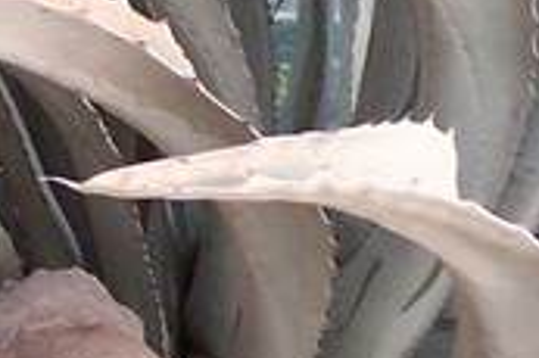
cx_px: 492
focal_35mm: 183
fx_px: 2737
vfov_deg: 7.5
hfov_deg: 11.2
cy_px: 165
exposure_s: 1/30
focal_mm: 6.3
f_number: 2.8
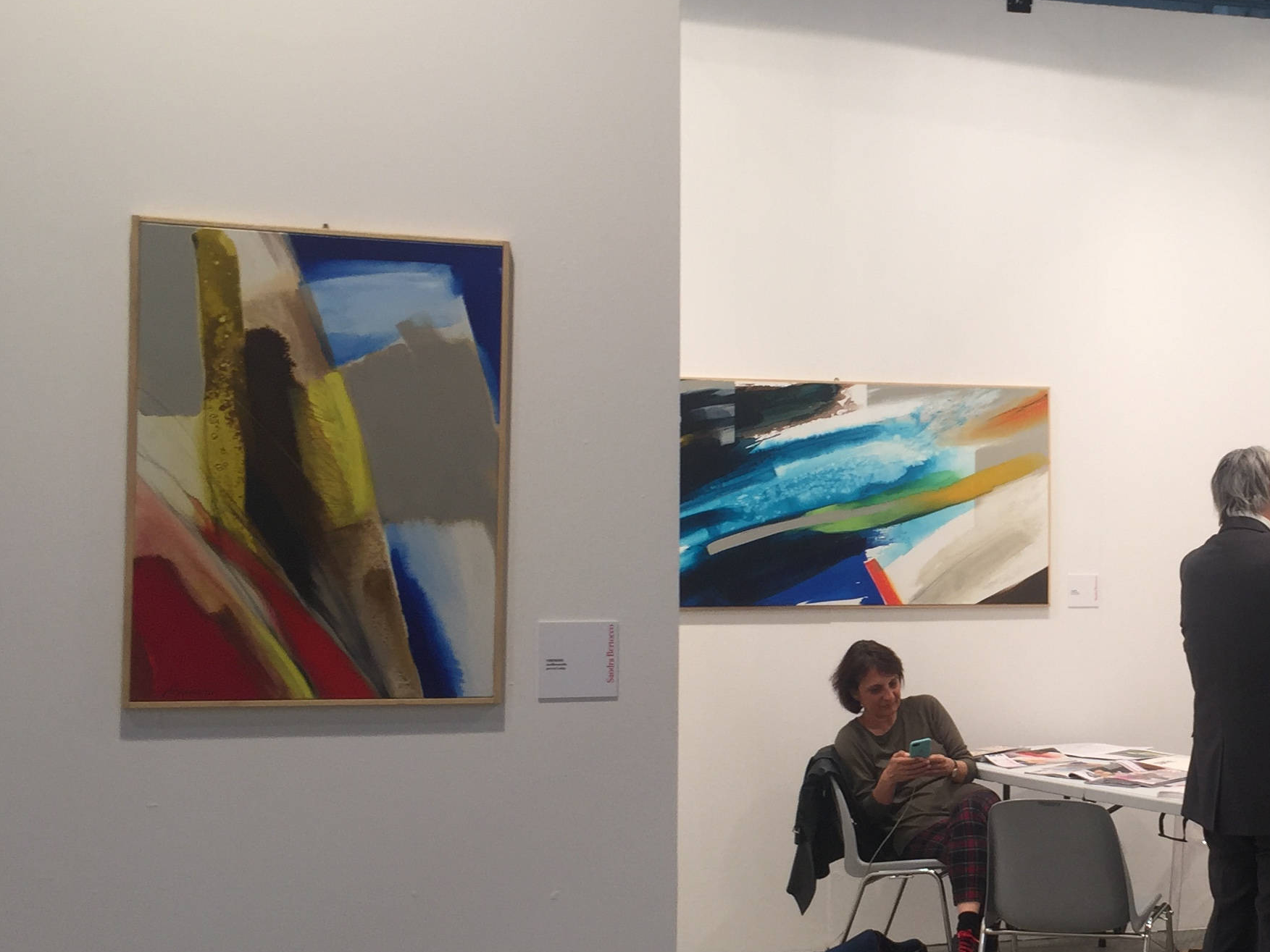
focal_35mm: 54
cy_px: 557
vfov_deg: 27.0
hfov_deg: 33.5
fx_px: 1981
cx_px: 1158
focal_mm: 4.15
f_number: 2.2
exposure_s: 1/50
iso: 32
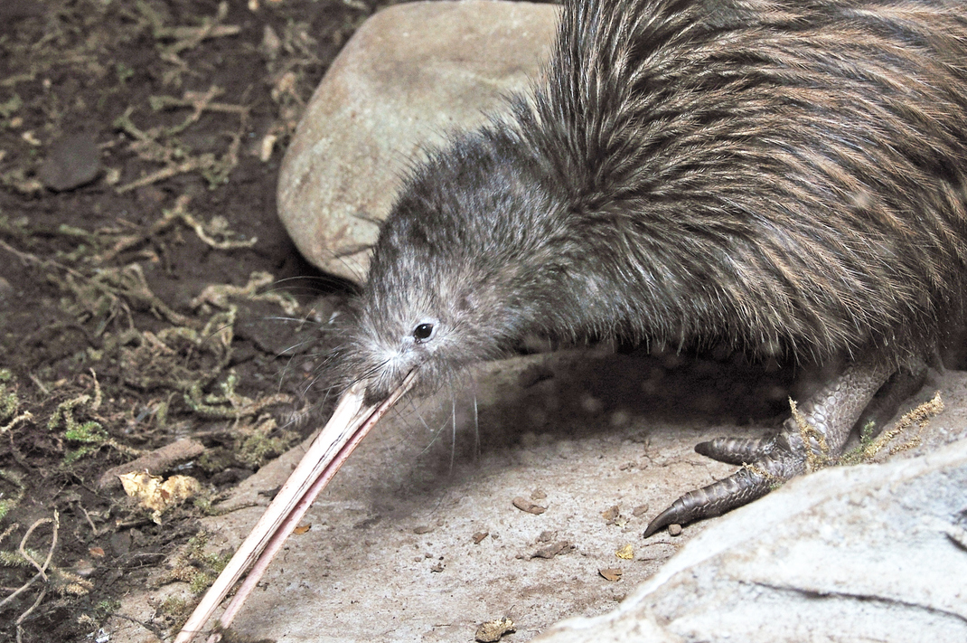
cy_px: 171
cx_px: 484
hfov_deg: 18.1
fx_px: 3032
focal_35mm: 113
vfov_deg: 12.1
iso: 200
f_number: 5.6
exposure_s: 1/60
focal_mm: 42
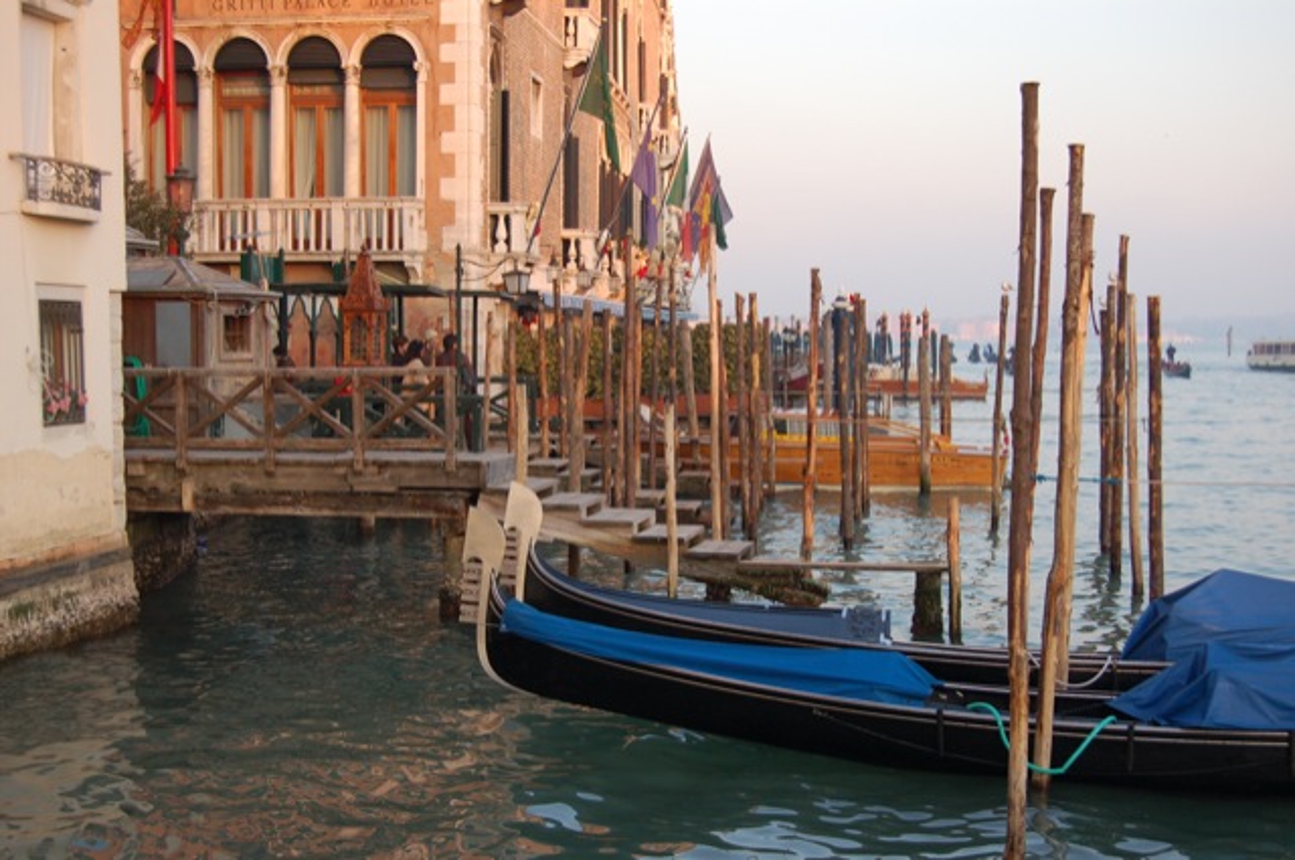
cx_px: 648
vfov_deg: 28.0
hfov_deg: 41.2
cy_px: 430
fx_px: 1724
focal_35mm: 48
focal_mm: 32
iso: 400
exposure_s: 1/125
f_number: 5.6
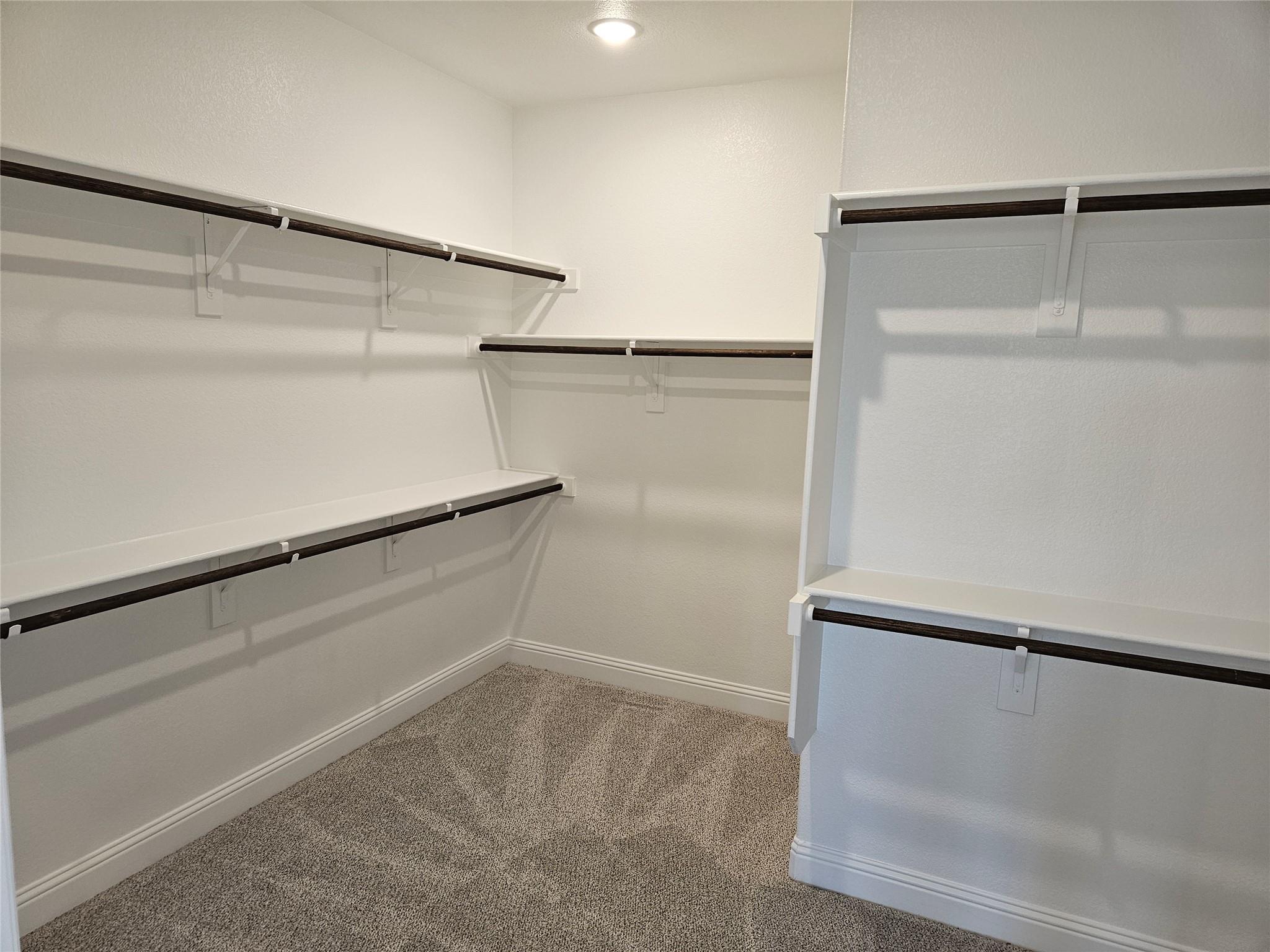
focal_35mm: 23
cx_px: 635
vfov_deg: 58.9
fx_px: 844
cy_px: 476
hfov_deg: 73.9
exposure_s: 1/120
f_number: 1.8
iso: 160
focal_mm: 5.4
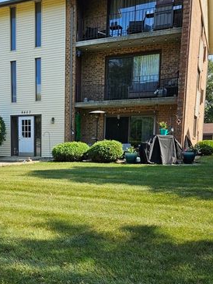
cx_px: 43
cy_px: 183
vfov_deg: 44.3
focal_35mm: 42
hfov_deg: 33.4
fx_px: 344
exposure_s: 1/771
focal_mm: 5.4
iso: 25
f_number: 1.8
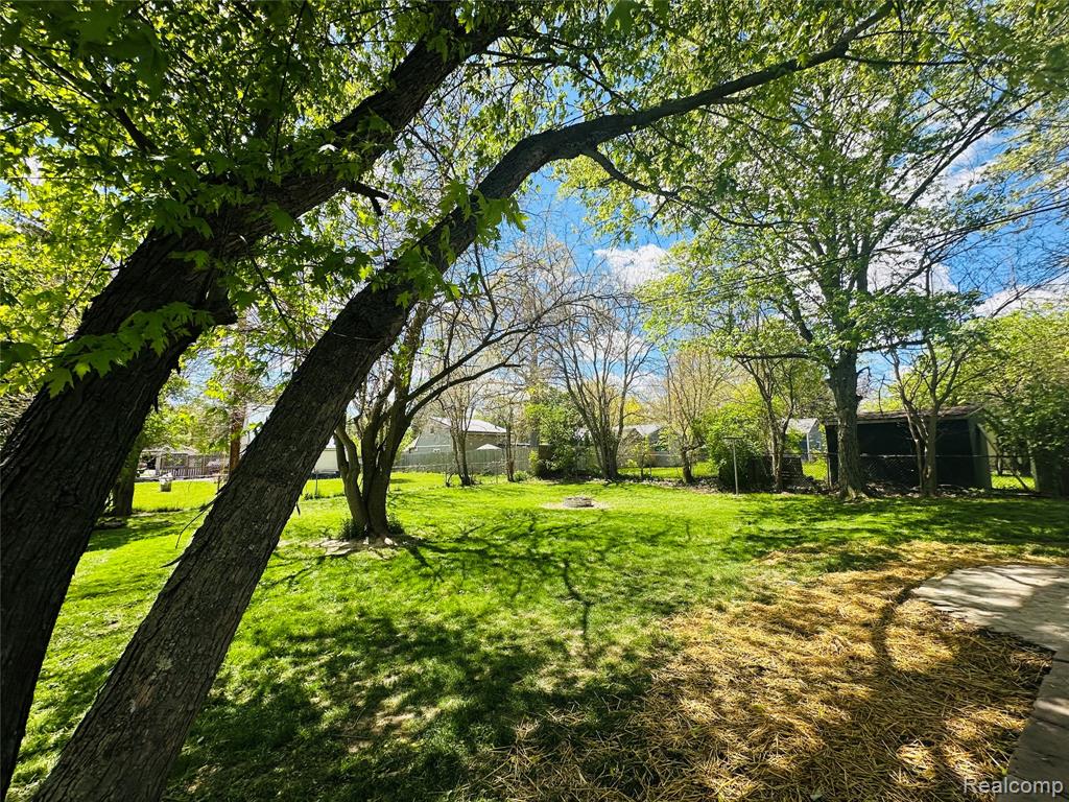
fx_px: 432
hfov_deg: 102.1
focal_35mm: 14
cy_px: 401
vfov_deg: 85.7
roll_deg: +0.2
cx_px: 534
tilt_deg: +7.5
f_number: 2.2
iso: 50
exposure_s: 1/749
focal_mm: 2.22
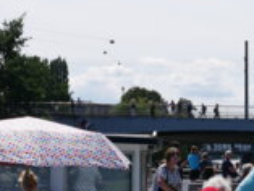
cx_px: 231
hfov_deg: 15.3
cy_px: 92
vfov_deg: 11.7
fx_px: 933
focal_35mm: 127
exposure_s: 1/500
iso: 200
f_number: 10
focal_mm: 25
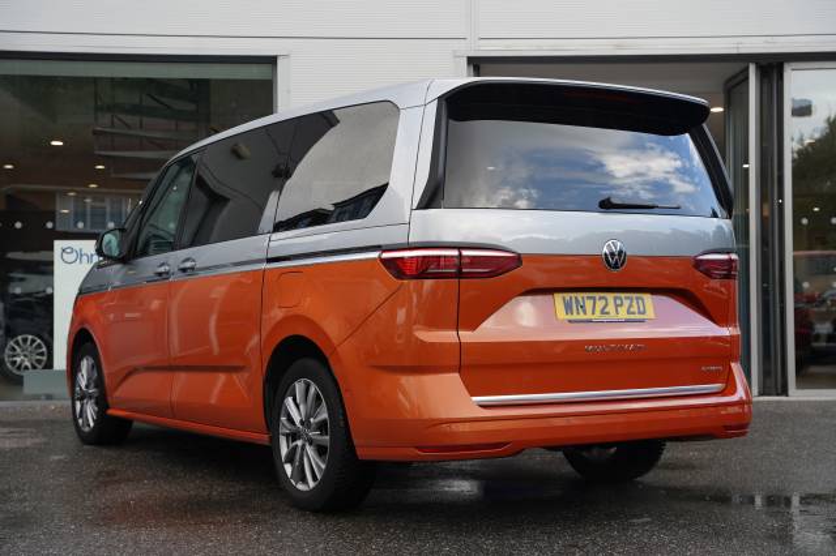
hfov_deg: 37.5
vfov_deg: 25.4
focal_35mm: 53
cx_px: 418
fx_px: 1232
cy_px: 278
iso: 100
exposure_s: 1/80
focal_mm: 53.1
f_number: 4
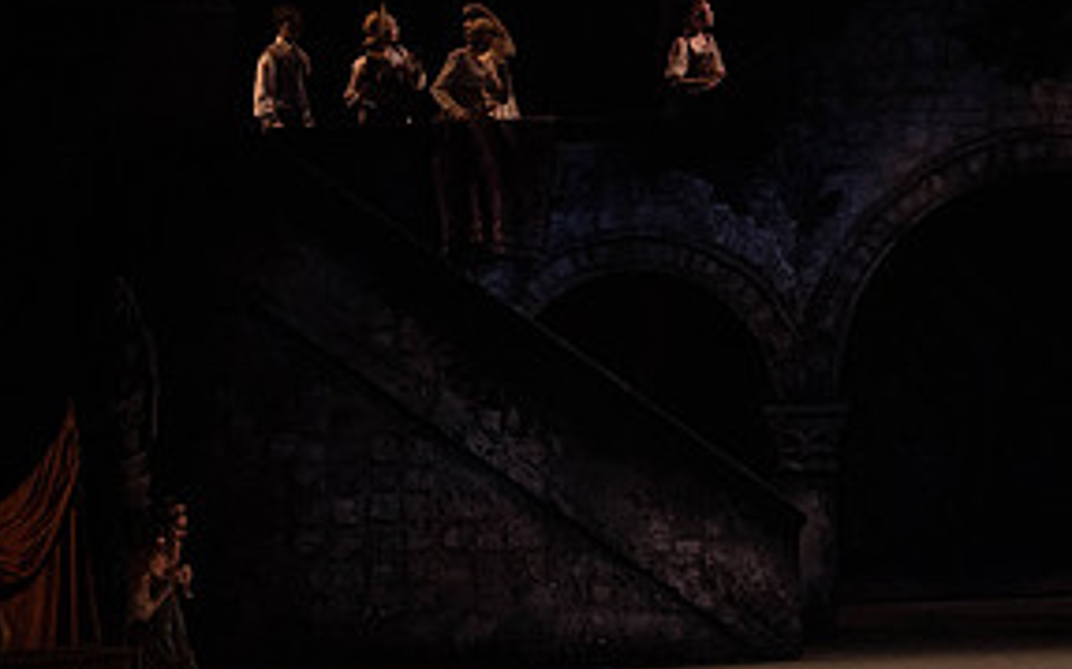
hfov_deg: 10.1
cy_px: 13
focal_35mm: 206
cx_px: 990
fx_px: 6015
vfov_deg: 6.3
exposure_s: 1/250
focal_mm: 100
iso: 8000
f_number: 4.5
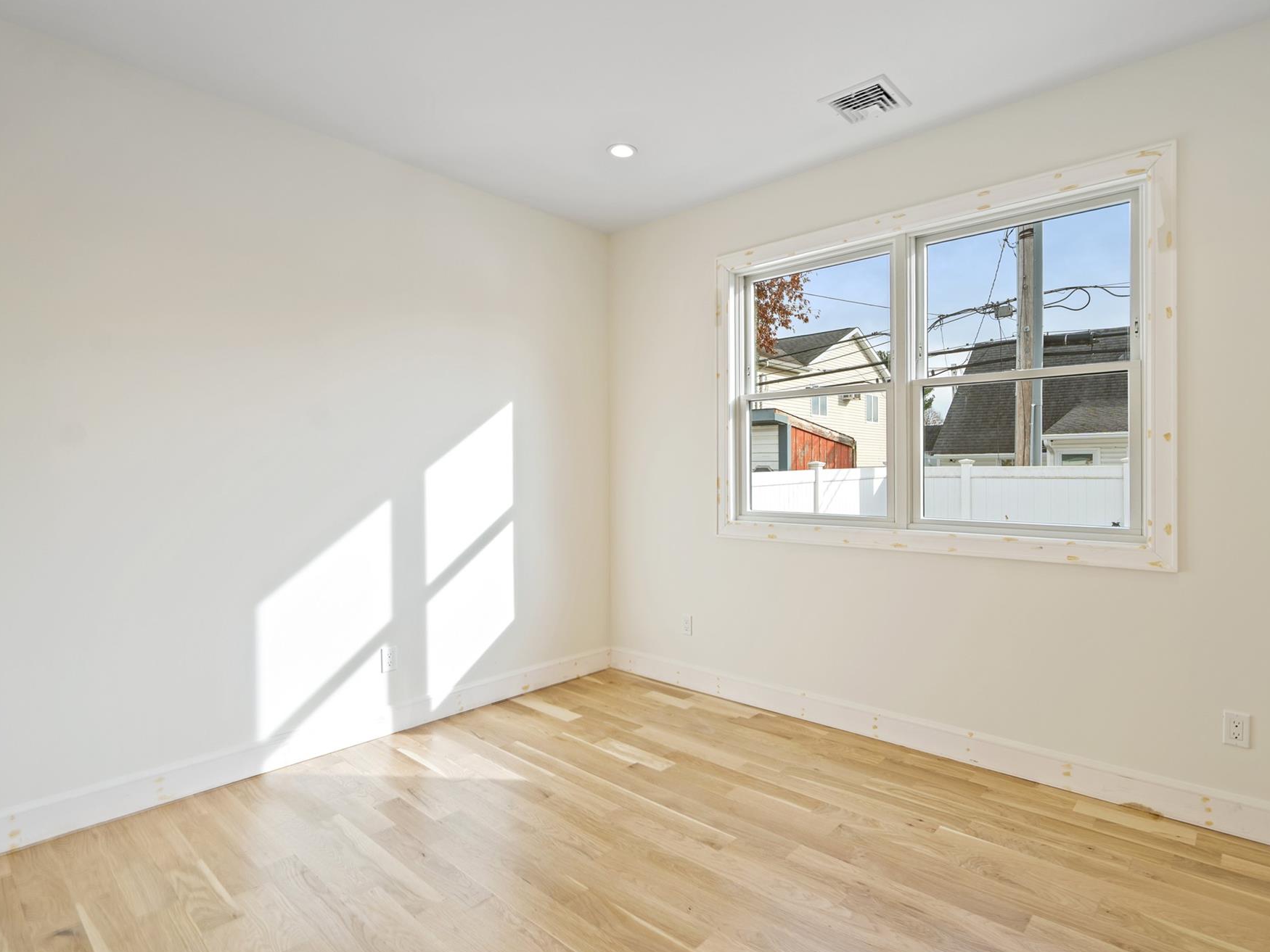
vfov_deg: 71.6
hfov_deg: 87.6
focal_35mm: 18
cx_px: 681
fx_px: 660
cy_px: 470
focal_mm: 16
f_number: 5
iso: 64
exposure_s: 1/10
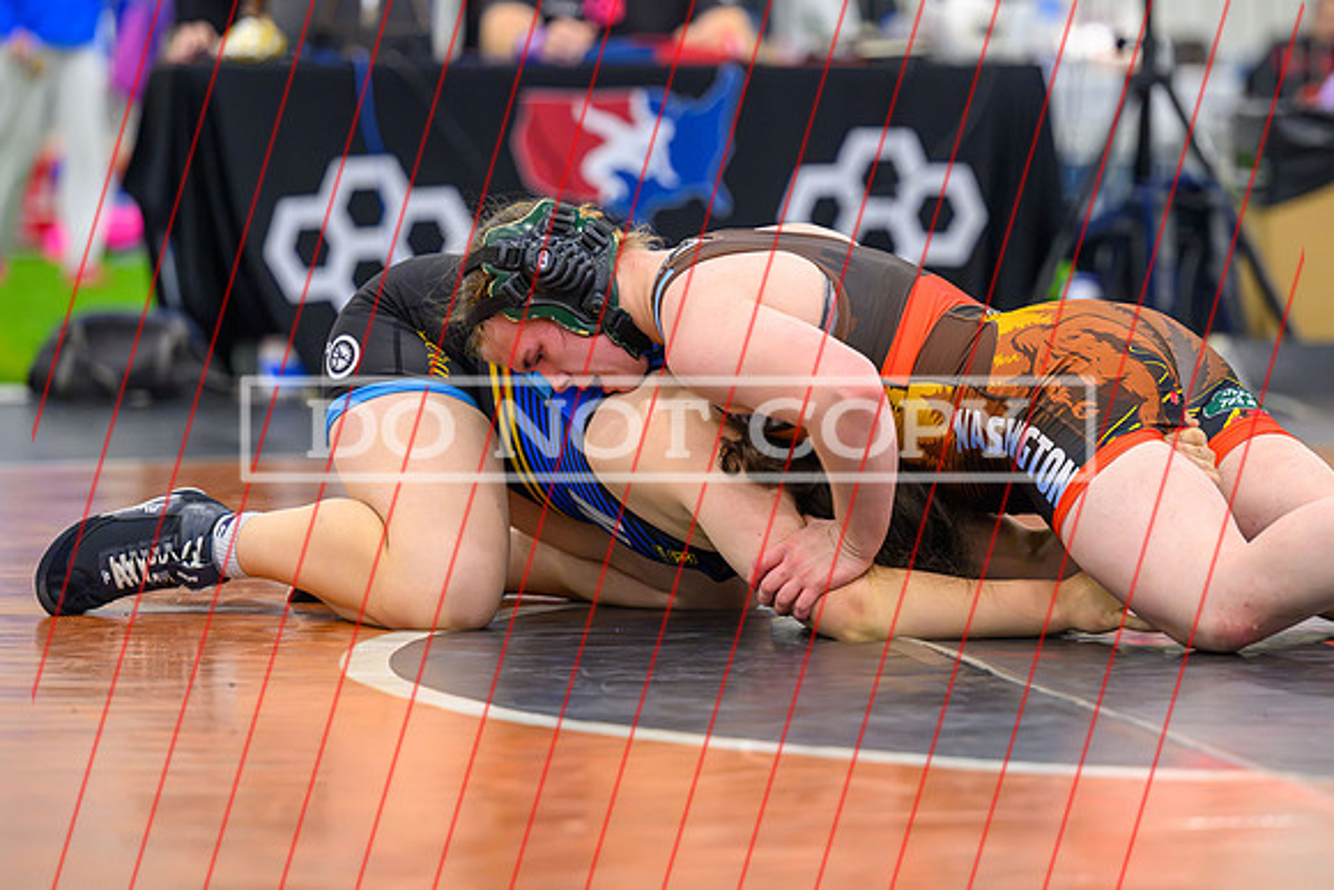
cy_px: 438
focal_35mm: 177
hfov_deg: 11.6
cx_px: 706
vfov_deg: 7.8
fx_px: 6565
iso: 6400
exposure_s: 1/640
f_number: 2.8
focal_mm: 140
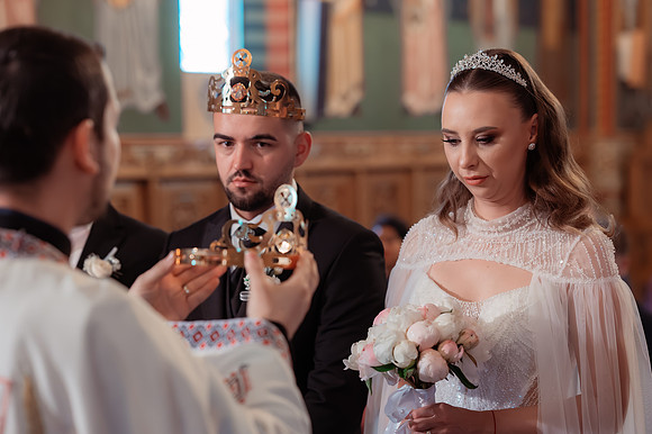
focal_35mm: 85
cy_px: 217
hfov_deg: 23.9
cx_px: 326
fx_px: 1539
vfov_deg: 16.1
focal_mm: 85
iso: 3200
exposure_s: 1/250
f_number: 2.8
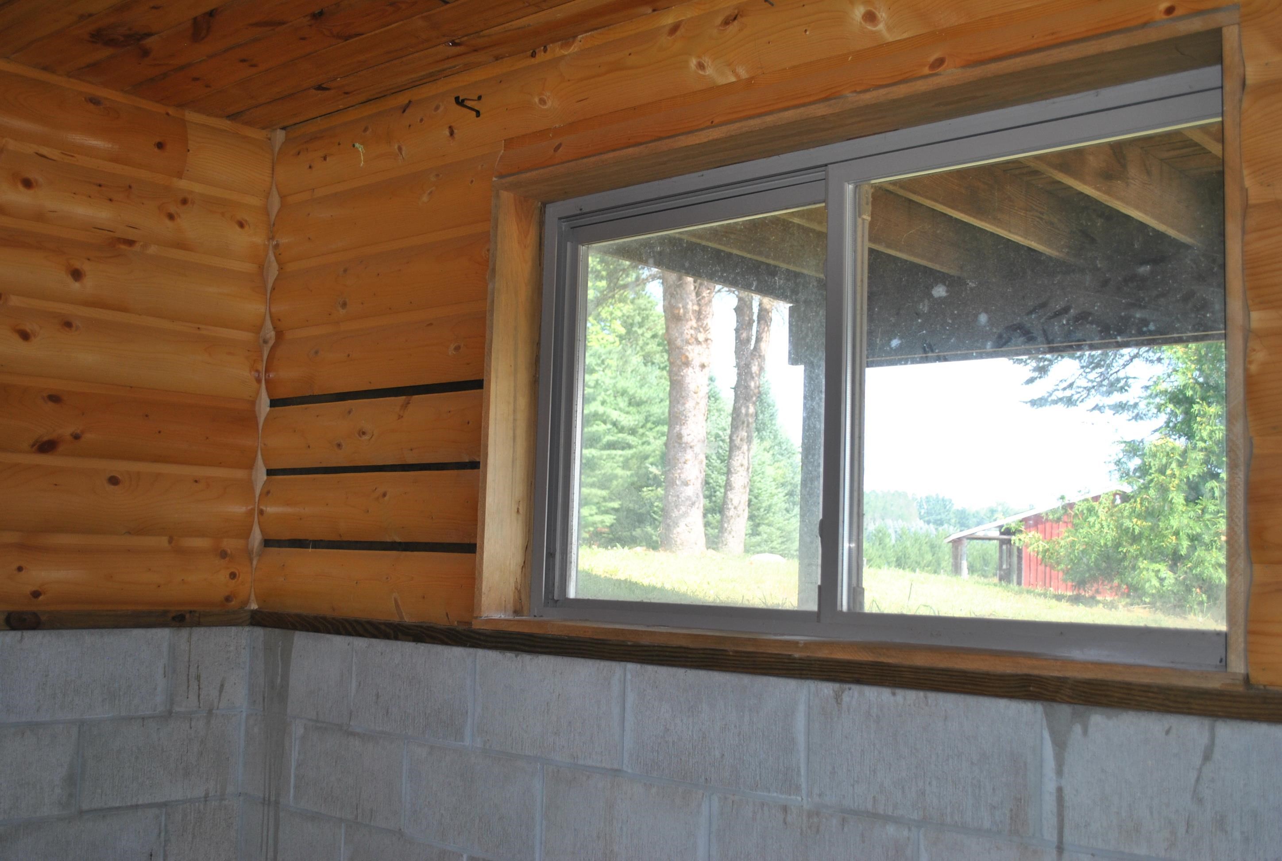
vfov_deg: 34.4
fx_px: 1392
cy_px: 430
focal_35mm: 39
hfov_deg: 49.5
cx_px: 641
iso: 180
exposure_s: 1/125
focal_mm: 26
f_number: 4.2
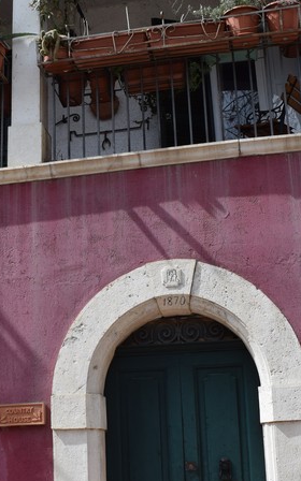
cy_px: 273
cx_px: 78
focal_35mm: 59
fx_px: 774
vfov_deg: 34.5
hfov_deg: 21.8
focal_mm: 18
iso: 200
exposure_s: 1/320
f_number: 9
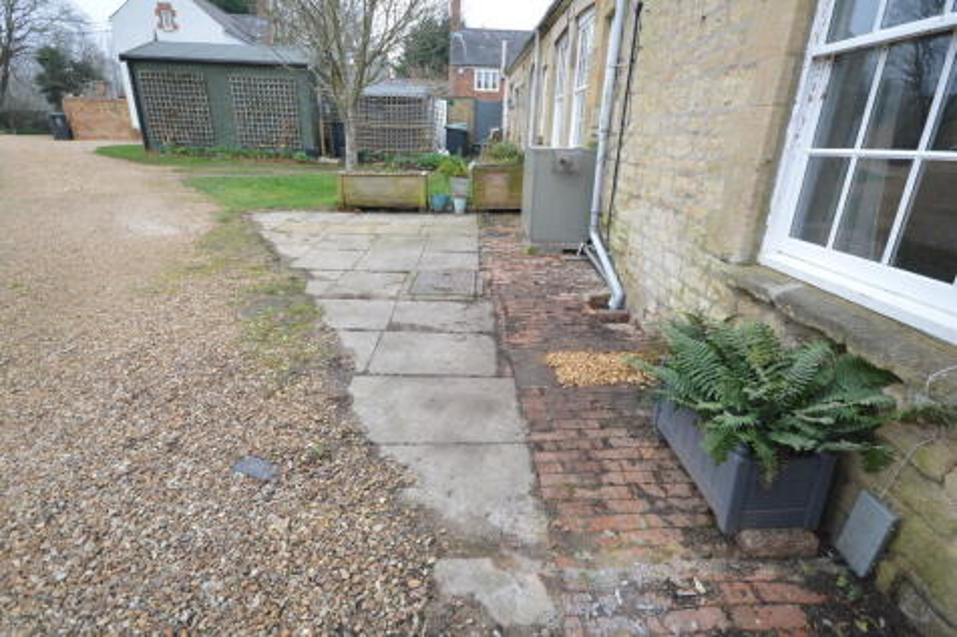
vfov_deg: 67.3
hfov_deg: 90.0
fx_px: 478
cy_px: 318
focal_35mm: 18
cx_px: 478
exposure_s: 1/125
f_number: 5.6
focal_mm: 12
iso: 360
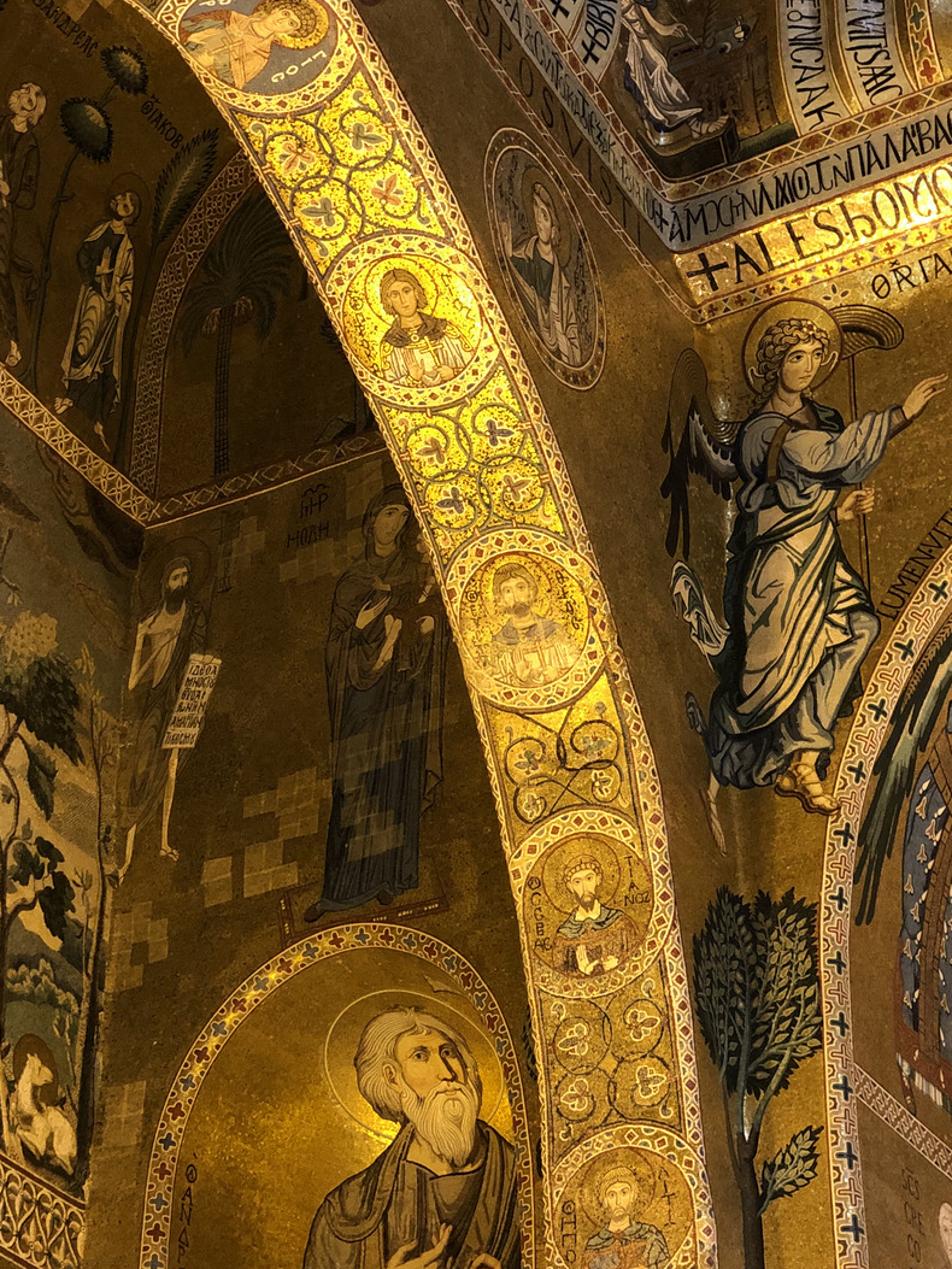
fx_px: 2896
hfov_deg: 18.7
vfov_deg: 24.7
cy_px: 738
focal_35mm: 79
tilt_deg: +31.5
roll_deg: -1.5
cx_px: 489
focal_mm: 6
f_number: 2.4
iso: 125
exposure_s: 1/25
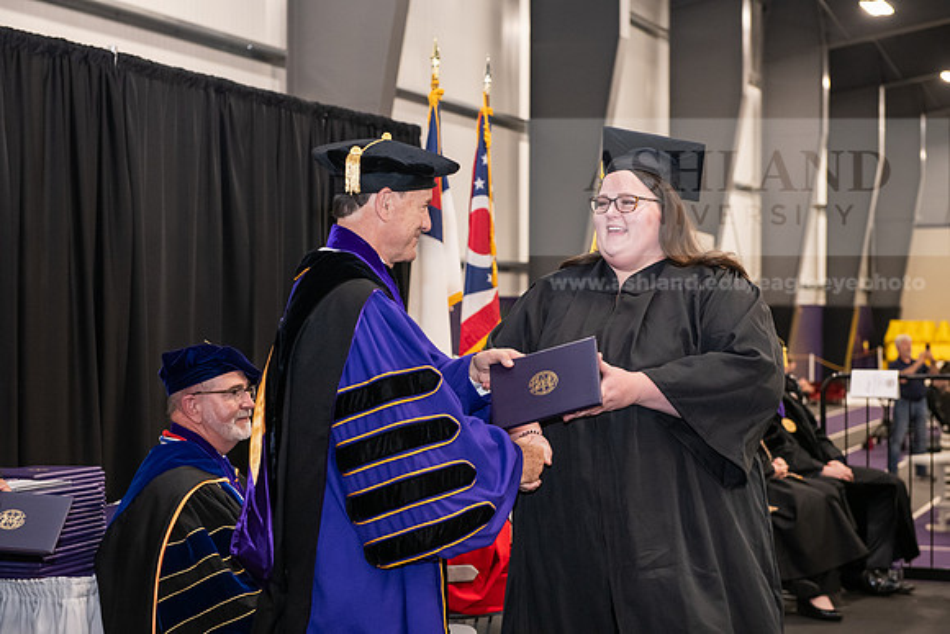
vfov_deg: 19.5
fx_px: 1848
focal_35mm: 70
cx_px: 475
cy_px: 317
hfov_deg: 28.8
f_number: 5
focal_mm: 70
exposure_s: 1/125
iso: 2500
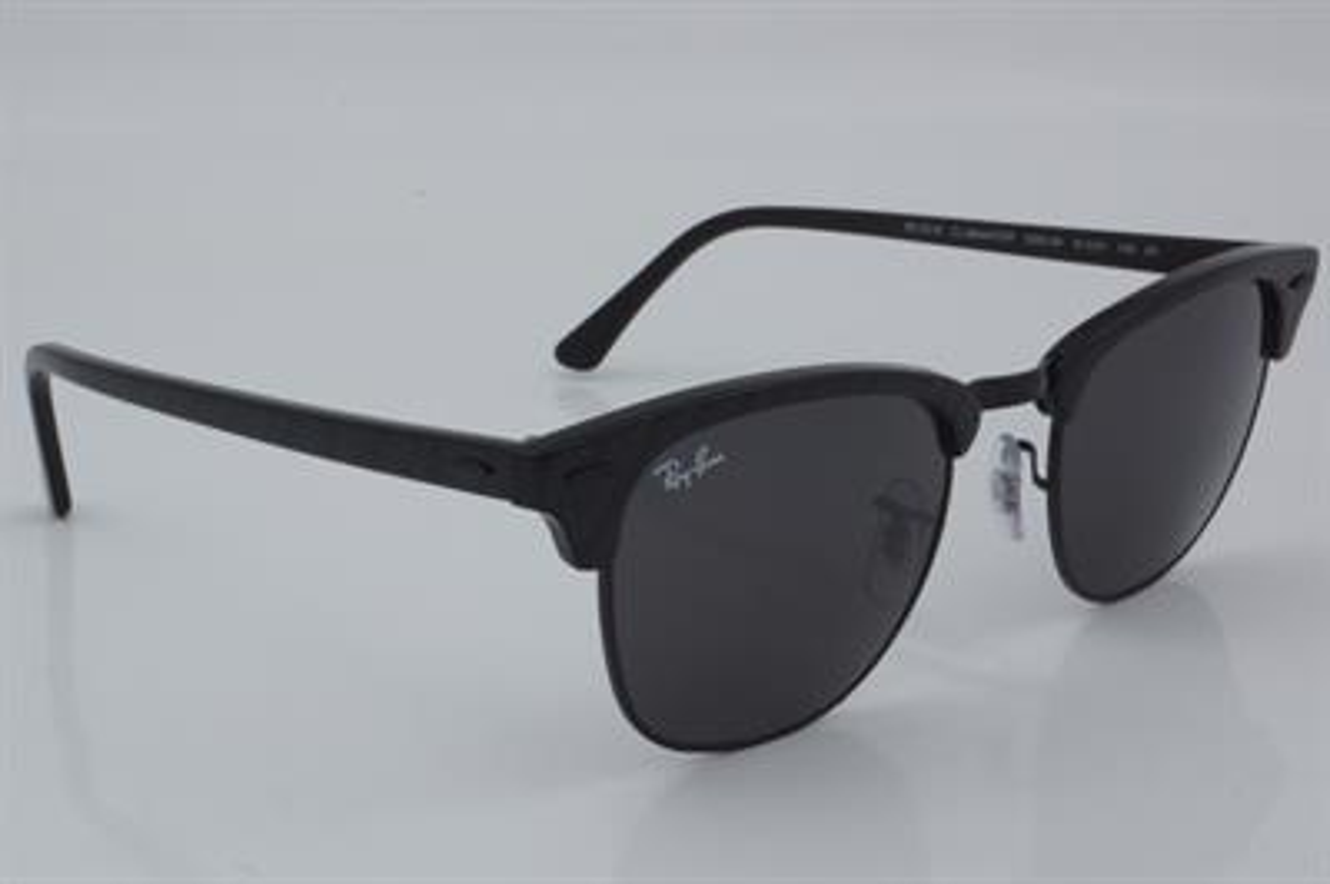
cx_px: 665
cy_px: 442
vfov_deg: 18.2
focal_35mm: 75
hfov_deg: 27.0
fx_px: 2768
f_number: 32
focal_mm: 50
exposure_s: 1/4
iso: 100
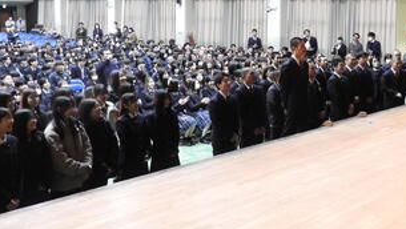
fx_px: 539
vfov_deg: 23.7
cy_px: 49
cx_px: 265
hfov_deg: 40.9
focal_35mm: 50
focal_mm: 6.3
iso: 400
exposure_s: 1/10
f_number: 3.8
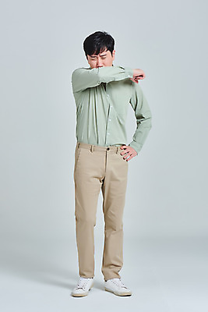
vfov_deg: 25.4
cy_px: 156
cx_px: 104
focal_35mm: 80
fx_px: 693
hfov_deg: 17.1
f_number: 14
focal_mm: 80
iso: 100
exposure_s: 1/125
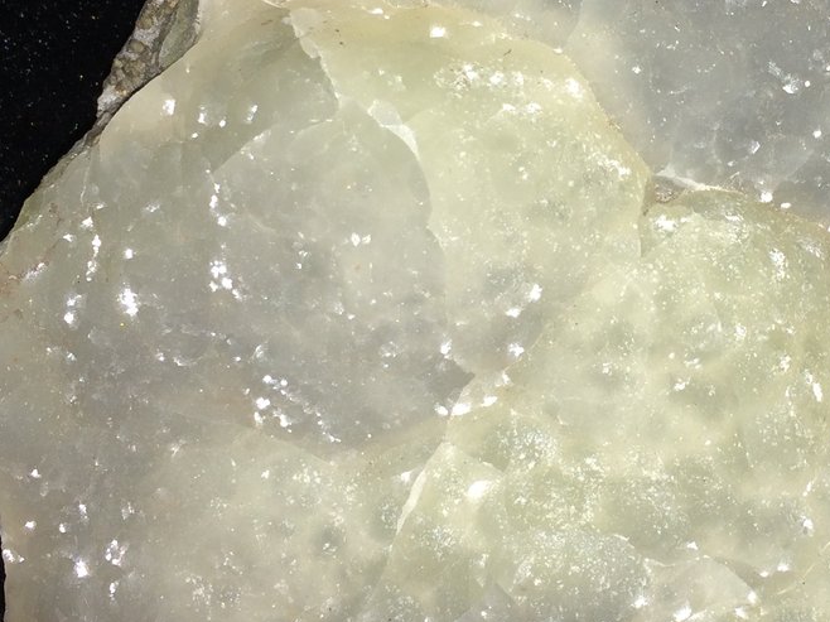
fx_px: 1750
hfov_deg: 26.2
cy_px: 192
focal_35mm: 73
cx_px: 665
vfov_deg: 20.1
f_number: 2.2
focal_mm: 4.12
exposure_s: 1/72
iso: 32
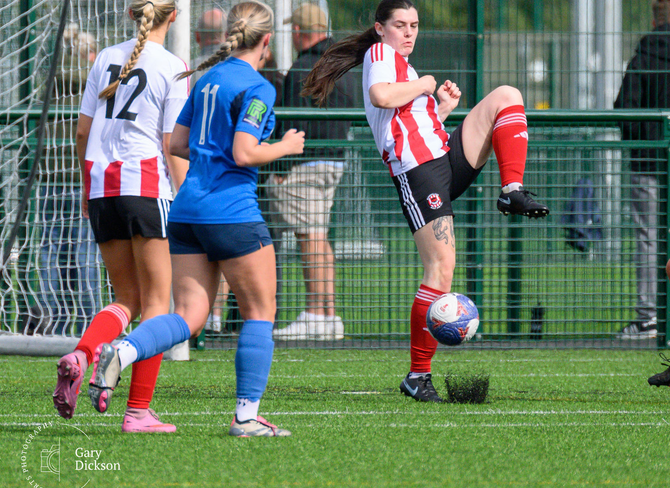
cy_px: 152
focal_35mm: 1097
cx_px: 310
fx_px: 21020
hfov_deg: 1.8
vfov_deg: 1.3
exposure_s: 1/4000
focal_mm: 400
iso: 1000
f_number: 5.6
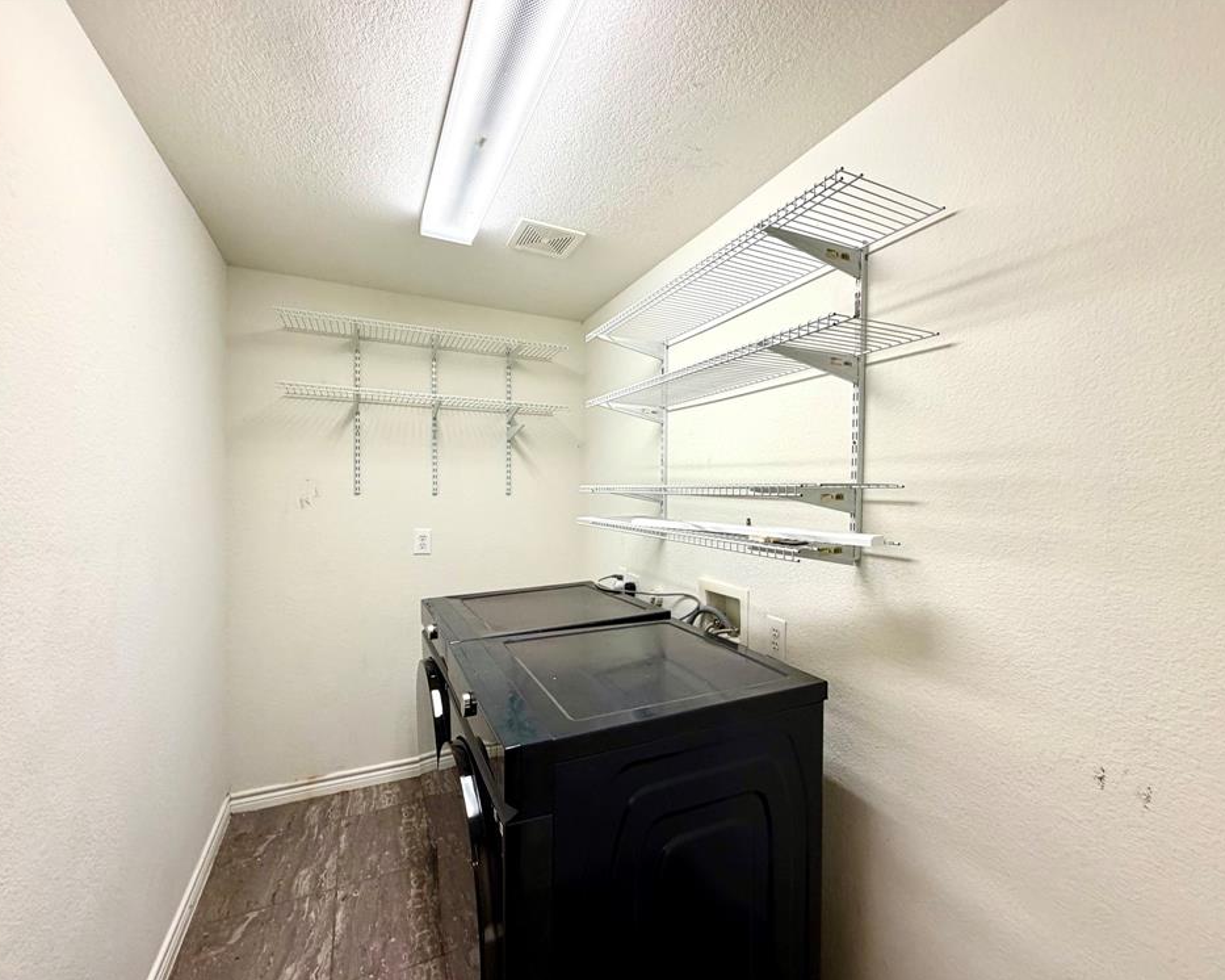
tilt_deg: -1.5
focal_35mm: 15
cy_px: 501
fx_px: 544
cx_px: 632
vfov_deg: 84.0
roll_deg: +0.4
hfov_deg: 96.8
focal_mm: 2.22
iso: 200
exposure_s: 1/120
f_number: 2.2
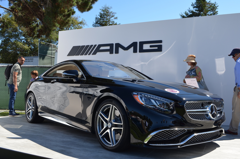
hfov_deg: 57.3
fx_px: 220
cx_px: 120
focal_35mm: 33
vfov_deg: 39.8
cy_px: 80
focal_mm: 22
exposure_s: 1/250
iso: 160
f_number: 8
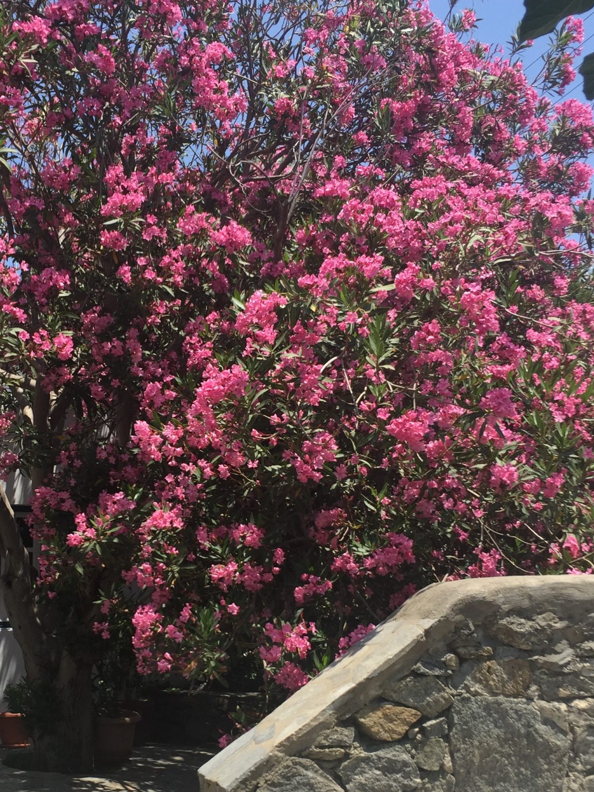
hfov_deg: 31.8
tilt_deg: +6.3
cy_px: 488
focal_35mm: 45
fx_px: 1030
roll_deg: -0.5
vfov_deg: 41.8
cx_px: 183
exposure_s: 1/1199
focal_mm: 4.15
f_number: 2.2
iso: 32
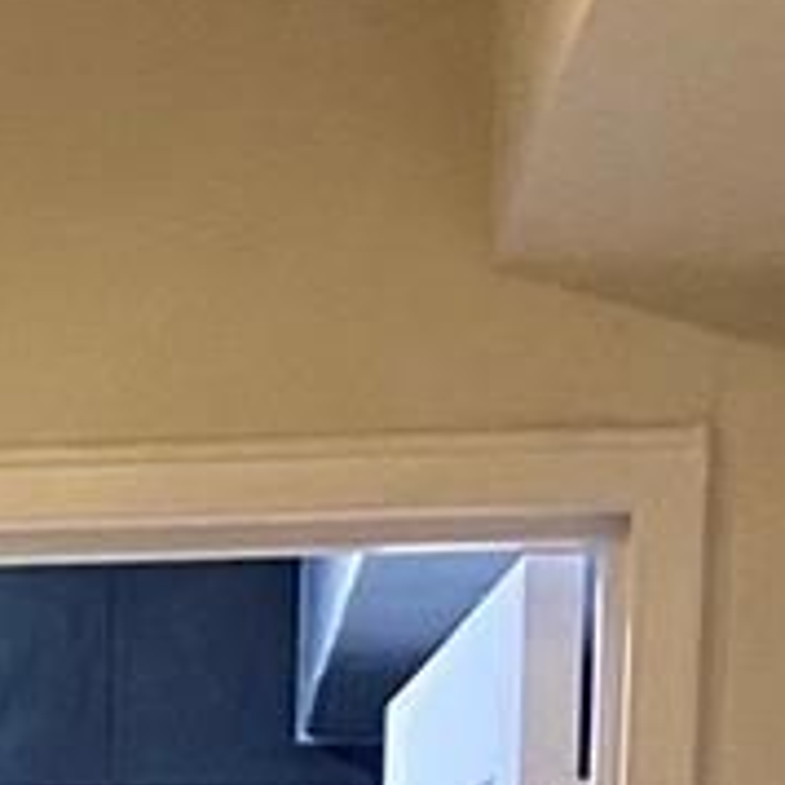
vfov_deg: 7.2
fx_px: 5080
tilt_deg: -15.2
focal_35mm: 198
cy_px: 2792
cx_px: -110
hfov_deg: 8.8
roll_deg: -0.3
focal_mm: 4.25
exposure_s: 1/60
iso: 500
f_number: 1.8
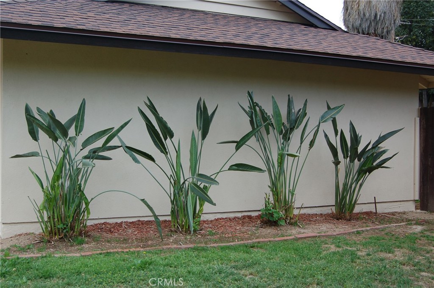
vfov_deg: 34.1
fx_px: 470
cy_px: 144
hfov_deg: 49.6
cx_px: 217
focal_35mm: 39
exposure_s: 1/200
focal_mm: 26
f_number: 7.1
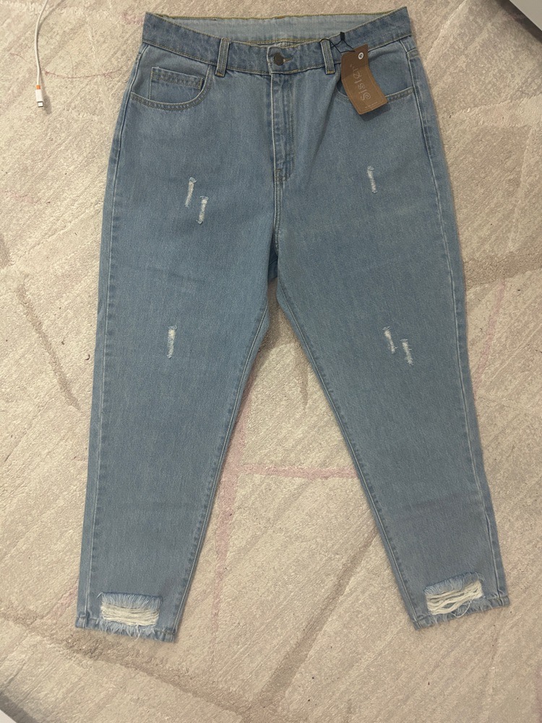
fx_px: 543
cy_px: 362
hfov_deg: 53.1
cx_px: 271
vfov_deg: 67.3
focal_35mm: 26
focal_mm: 5.7
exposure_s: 1/50
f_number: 1.5
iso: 200
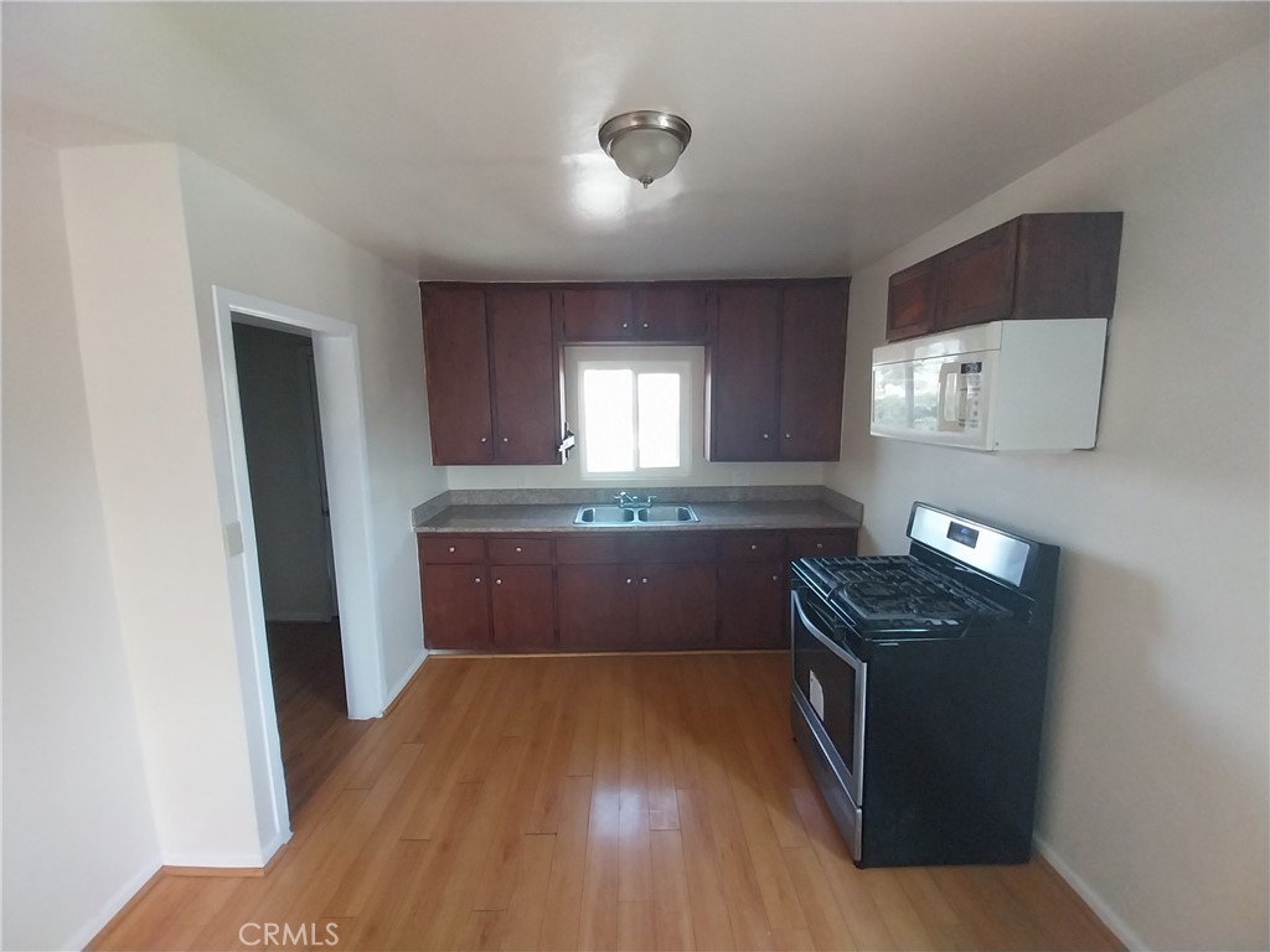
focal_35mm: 13
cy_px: 476
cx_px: 635
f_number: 2.2
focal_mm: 1.13
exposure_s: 1/50.1
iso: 200
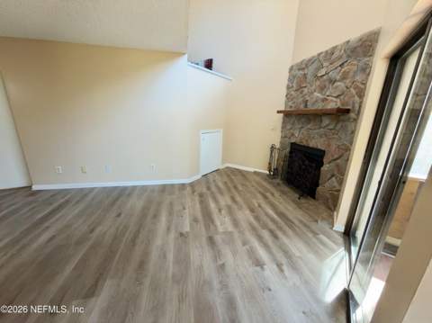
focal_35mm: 14
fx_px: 175
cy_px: 162
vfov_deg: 85.6
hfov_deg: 102.1
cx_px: 216
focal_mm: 2.22
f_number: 2.2
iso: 200
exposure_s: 1/60
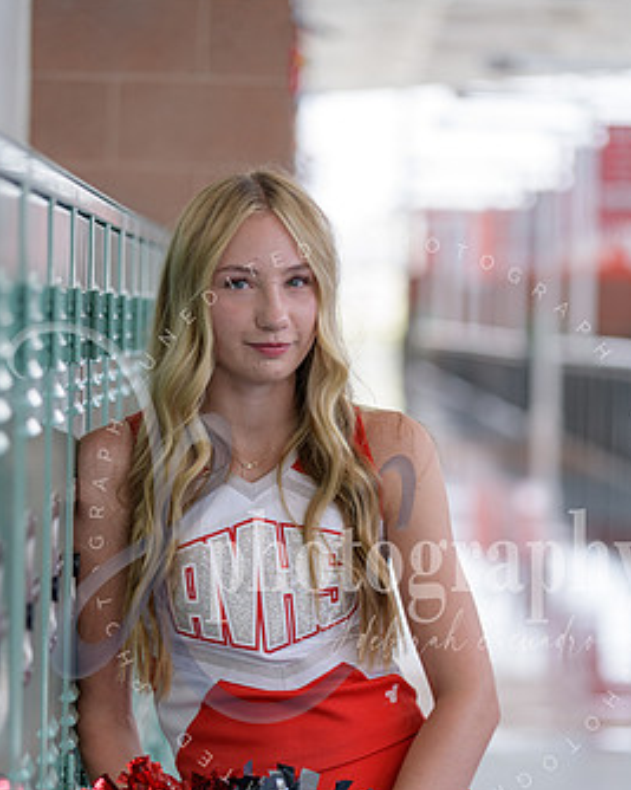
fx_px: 3013
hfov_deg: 12.0
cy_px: 523
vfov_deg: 14.9
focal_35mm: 129
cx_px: 340
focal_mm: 102
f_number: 2.8
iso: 250
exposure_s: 1/125
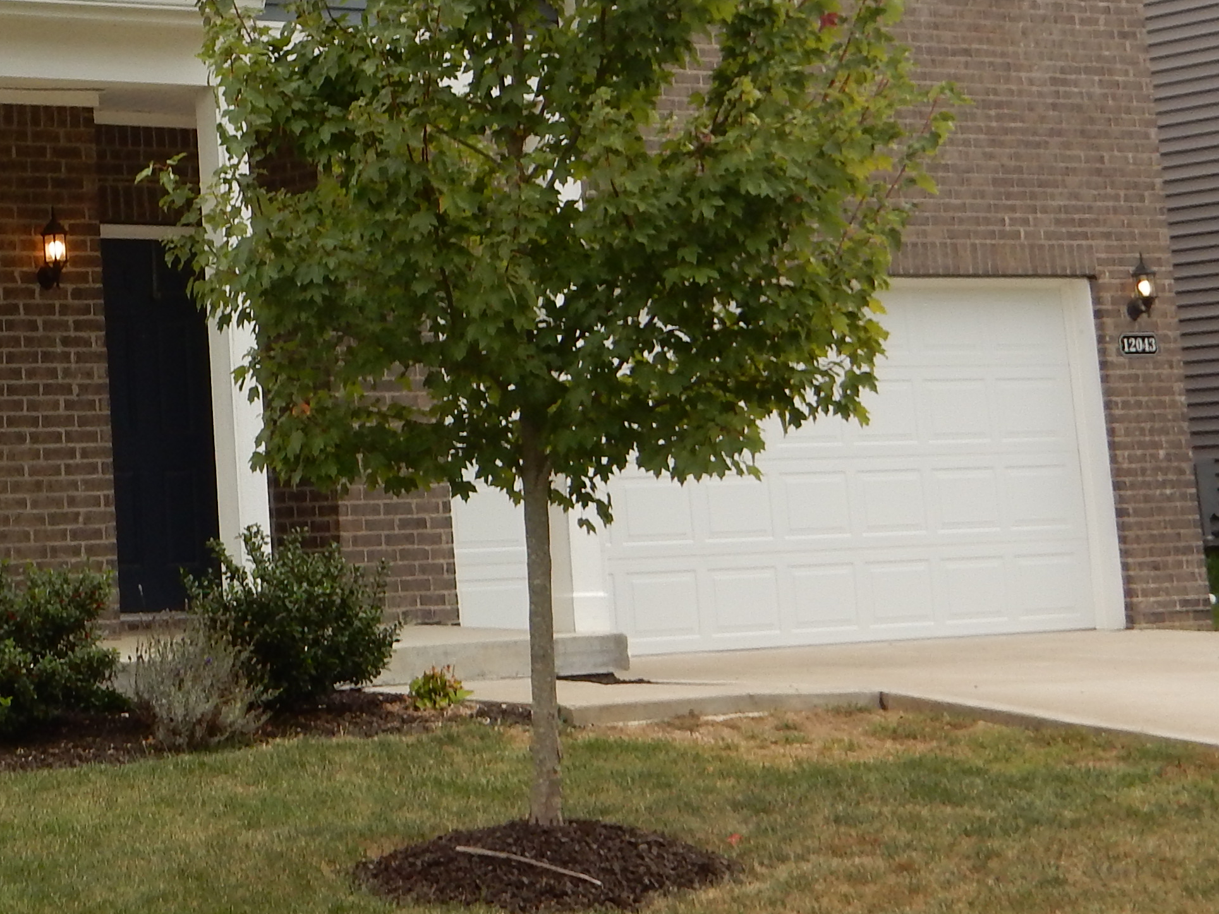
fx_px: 3029
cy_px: 24
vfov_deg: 16.8
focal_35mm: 86
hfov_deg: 21.6
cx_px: -100
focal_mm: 6.4
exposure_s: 1/250
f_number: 4
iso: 125
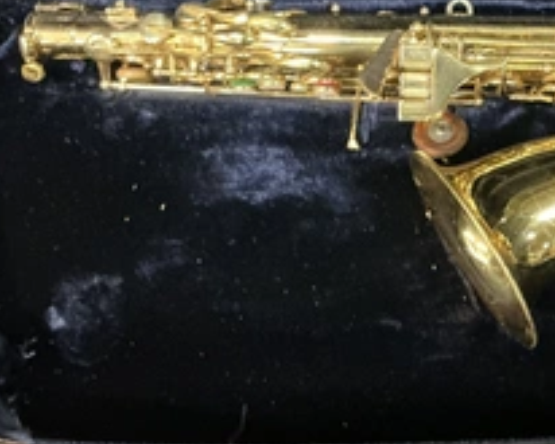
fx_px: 871
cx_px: 480
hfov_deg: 33.8
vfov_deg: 28.2
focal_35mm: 53
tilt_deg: -74.4
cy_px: 102
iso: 400
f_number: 1.8
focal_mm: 3
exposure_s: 1/30
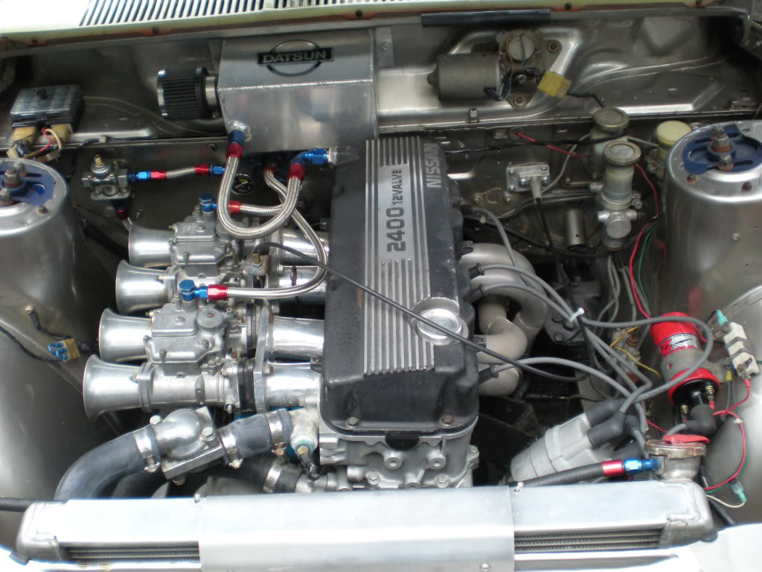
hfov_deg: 42.9
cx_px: 381
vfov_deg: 32.9
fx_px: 969
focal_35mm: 44
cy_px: 286
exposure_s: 1/31
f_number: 3.5
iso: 200
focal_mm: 7.4
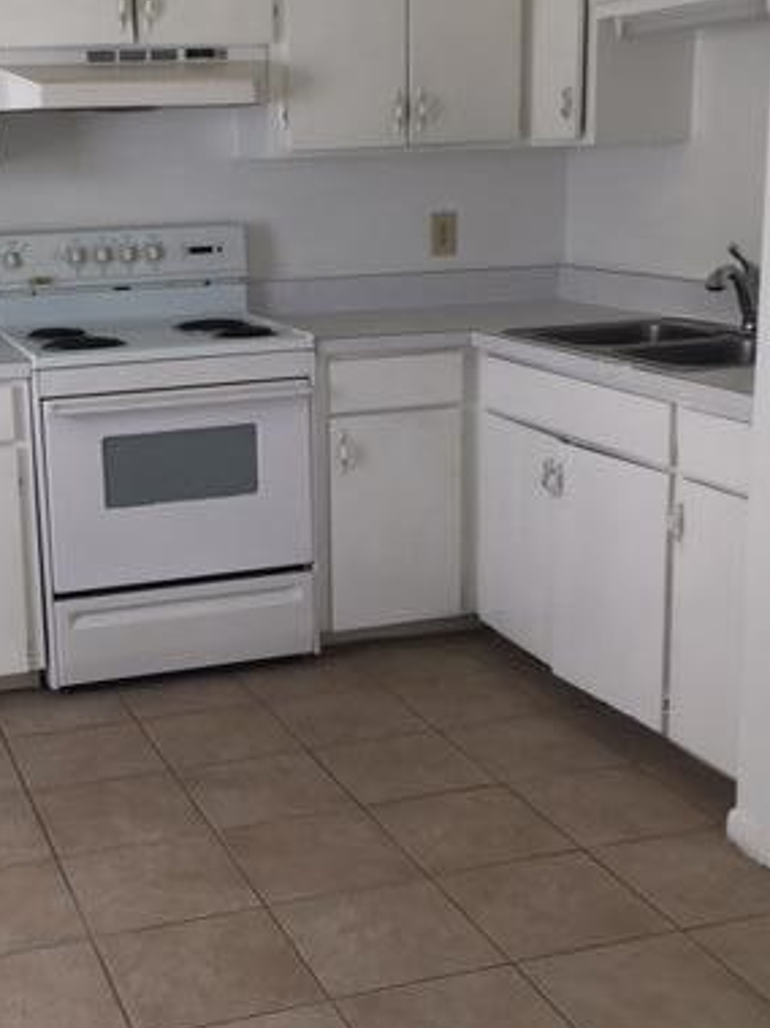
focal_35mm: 49
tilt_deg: -12.5
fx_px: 1454
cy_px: 477
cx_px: 206
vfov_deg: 38.9
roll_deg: +1.0
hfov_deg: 29.3
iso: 25
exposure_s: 1/40
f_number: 2.2
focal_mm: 4.15
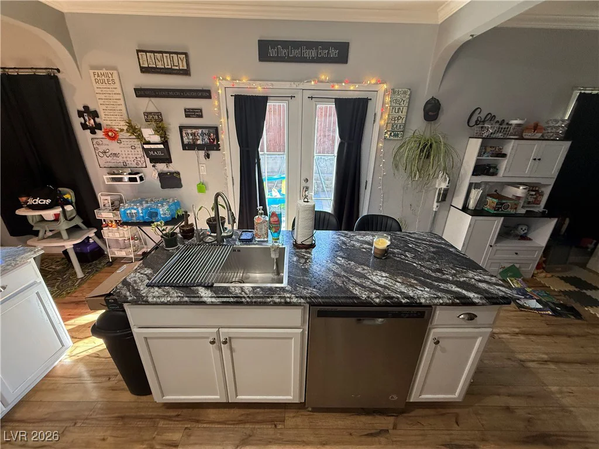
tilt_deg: -21.5
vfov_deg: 85.7
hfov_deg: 102.1
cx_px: 300
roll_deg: -0.9
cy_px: 224
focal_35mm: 14
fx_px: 242
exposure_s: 1/120
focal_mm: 2.22
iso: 400
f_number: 2.2
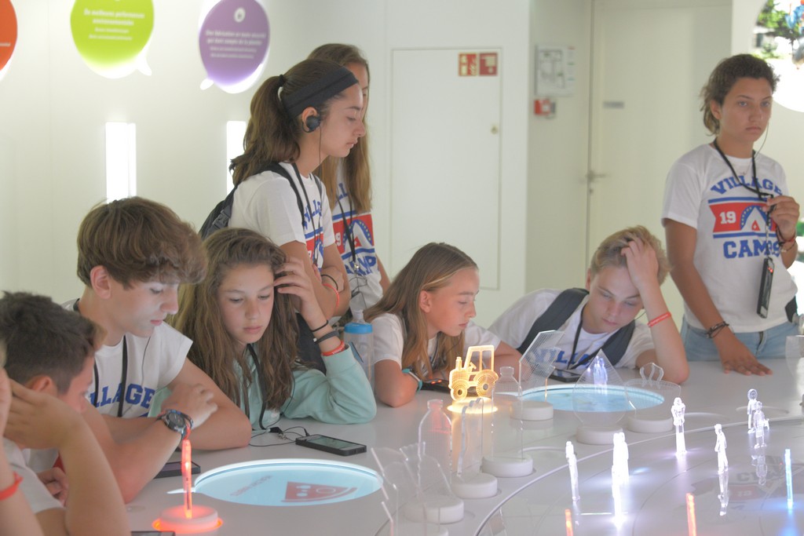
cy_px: 268
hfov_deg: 31.0
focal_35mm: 65
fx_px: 1452
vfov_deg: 20.9
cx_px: 402
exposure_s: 1/60
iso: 4000
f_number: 4.8
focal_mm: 65
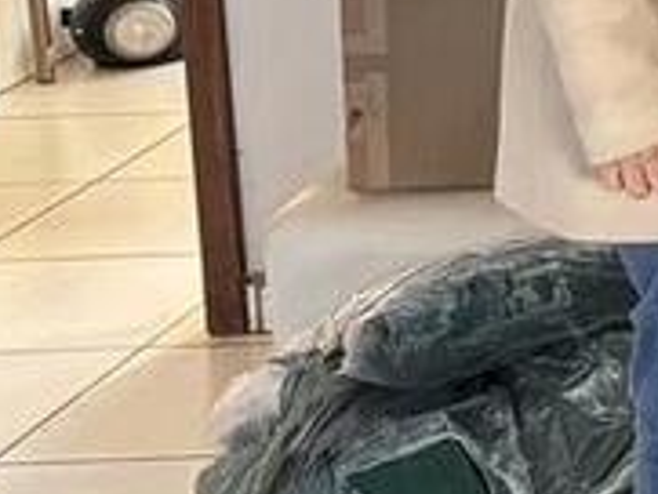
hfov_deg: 9.5
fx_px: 3272
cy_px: -254
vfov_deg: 8.4
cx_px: 1843
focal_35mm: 172
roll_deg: +0.7
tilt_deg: -8.5
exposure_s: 1/60
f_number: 1.6
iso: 250
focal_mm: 5.96
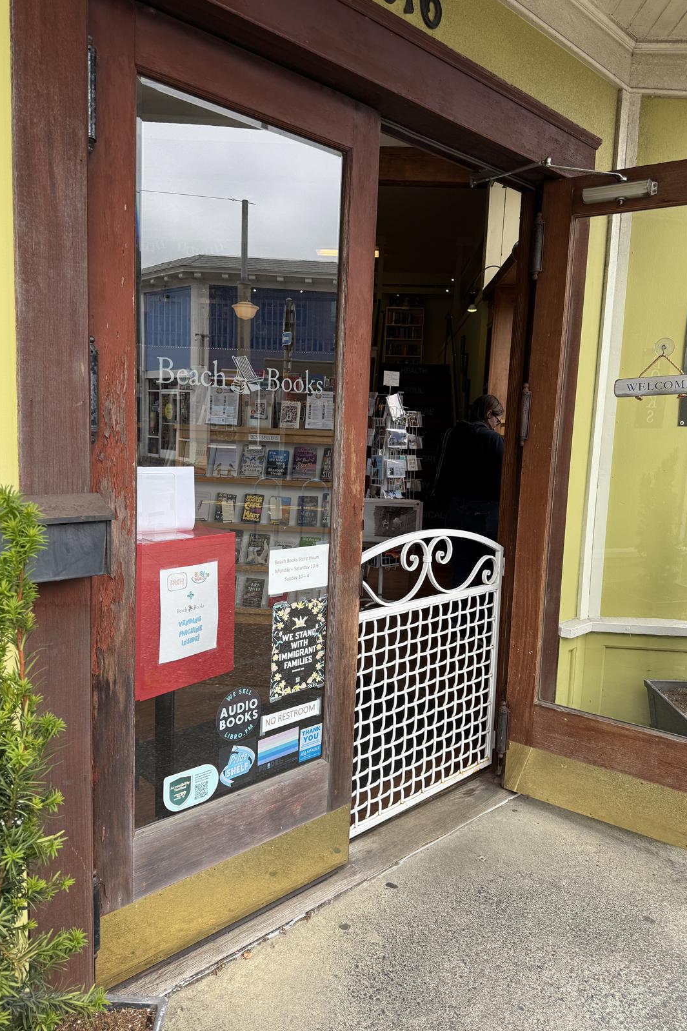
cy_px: 516
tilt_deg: -8.5
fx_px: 716
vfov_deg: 71.5
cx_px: 353
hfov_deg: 51.3
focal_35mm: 25
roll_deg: -0.6
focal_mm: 6.76
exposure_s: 1/992
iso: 80
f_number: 1.78
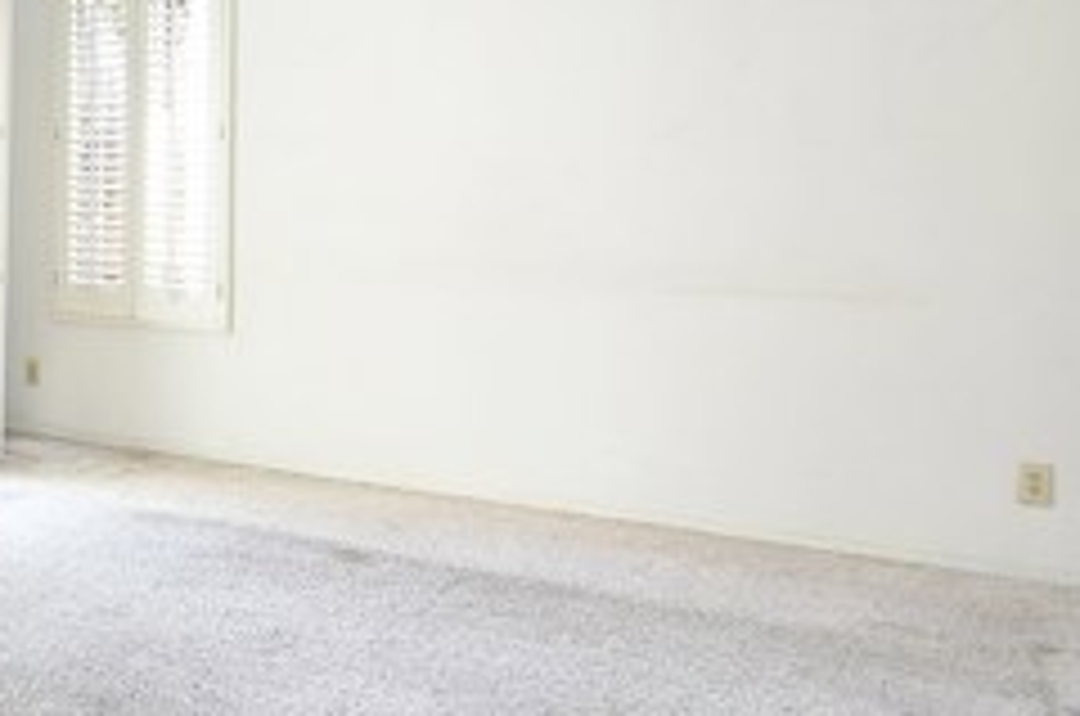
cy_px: 160
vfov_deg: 32.5
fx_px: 1198
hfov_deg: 36.3
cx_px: -248
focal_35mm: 40
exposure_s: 1/8
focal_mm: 10
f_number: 7.1
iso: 250
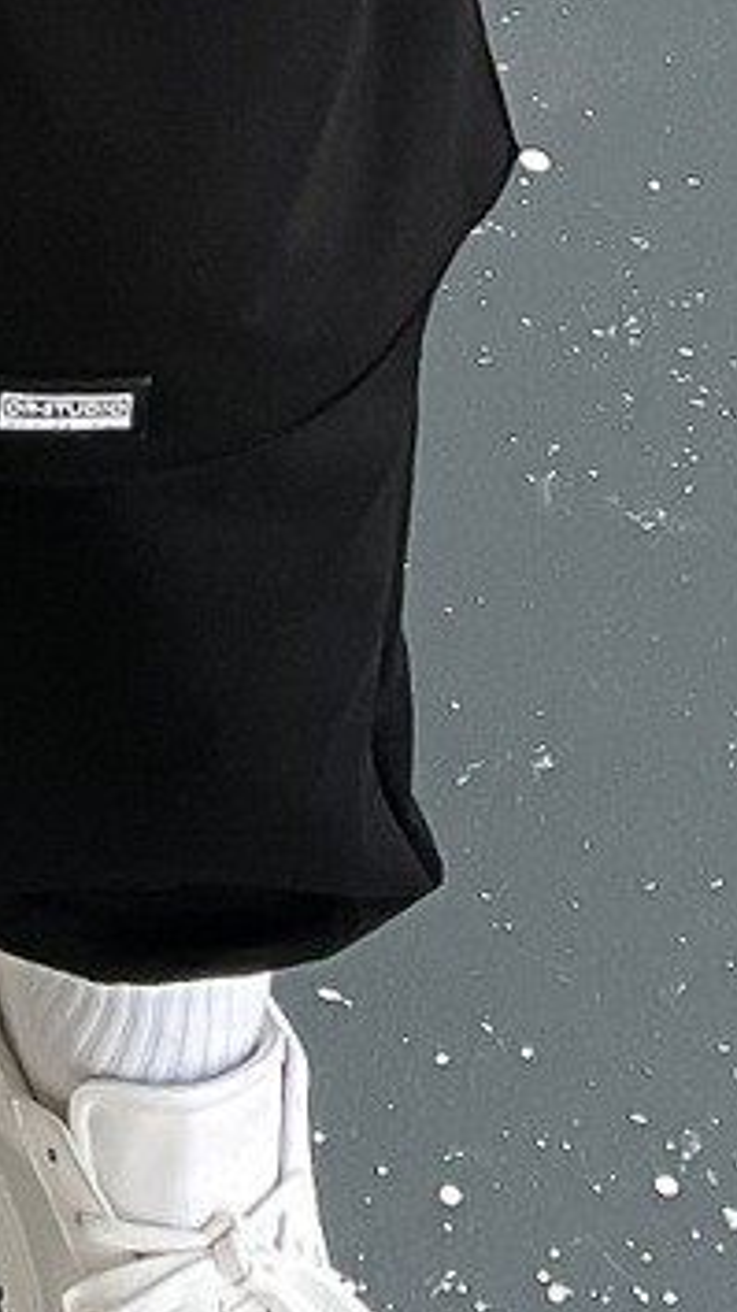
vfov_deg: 12.6
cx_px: -459
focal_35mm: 143
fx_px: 4970
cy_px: -1527
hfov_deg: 8.3
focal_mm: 3
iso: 40
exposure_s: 1/120
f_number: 1.8
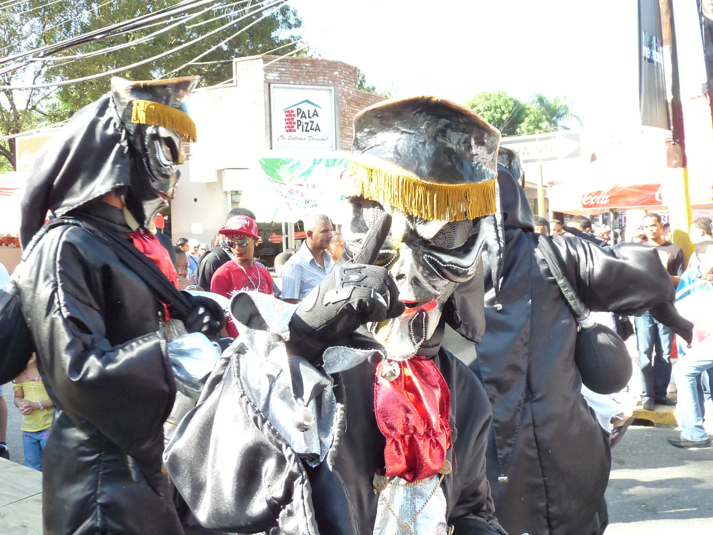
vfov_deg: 37.7
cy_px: 268
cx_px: 356
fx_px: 783
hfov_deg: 49.0
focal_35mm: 38
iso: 320
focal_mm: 4.8
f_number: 3.2
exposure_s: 1/200
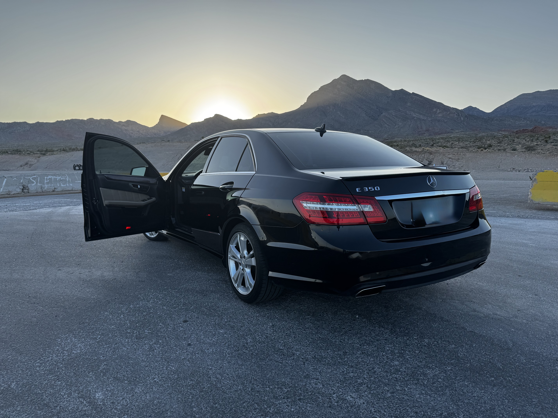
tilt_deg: -6.7
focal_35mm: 24
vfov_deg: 56.8
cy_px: 209
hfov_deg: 71.6
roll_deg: -0.3
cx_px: 279
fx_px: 387
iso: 80
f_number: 1.78
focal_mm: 6.76
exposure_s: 1/1425
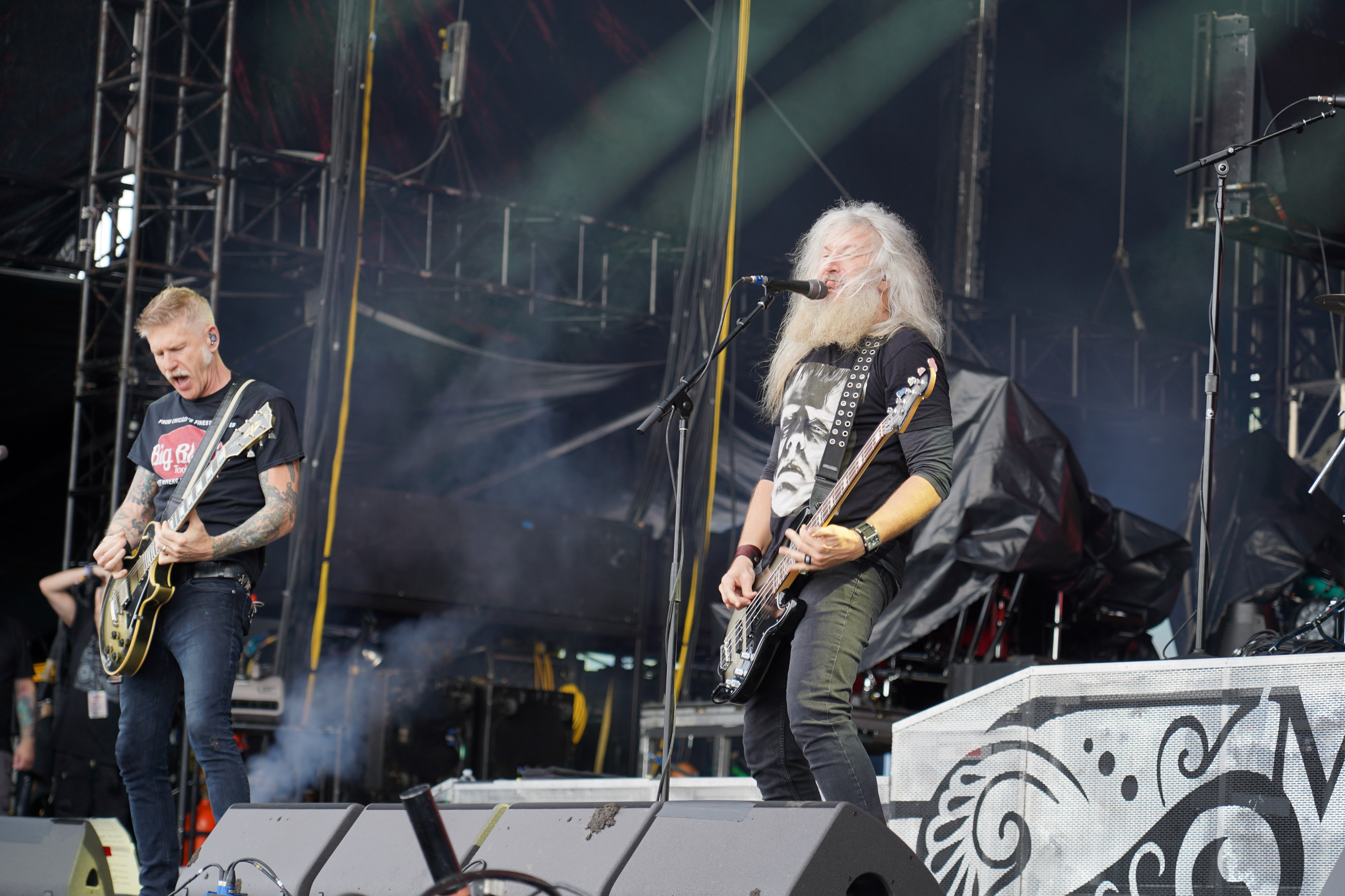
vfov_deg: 13.0
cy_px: 448
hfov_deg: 19.5
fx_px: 3923
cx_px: 672
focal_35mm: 105
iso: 125
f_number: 4
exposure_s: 1/125
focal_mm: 105
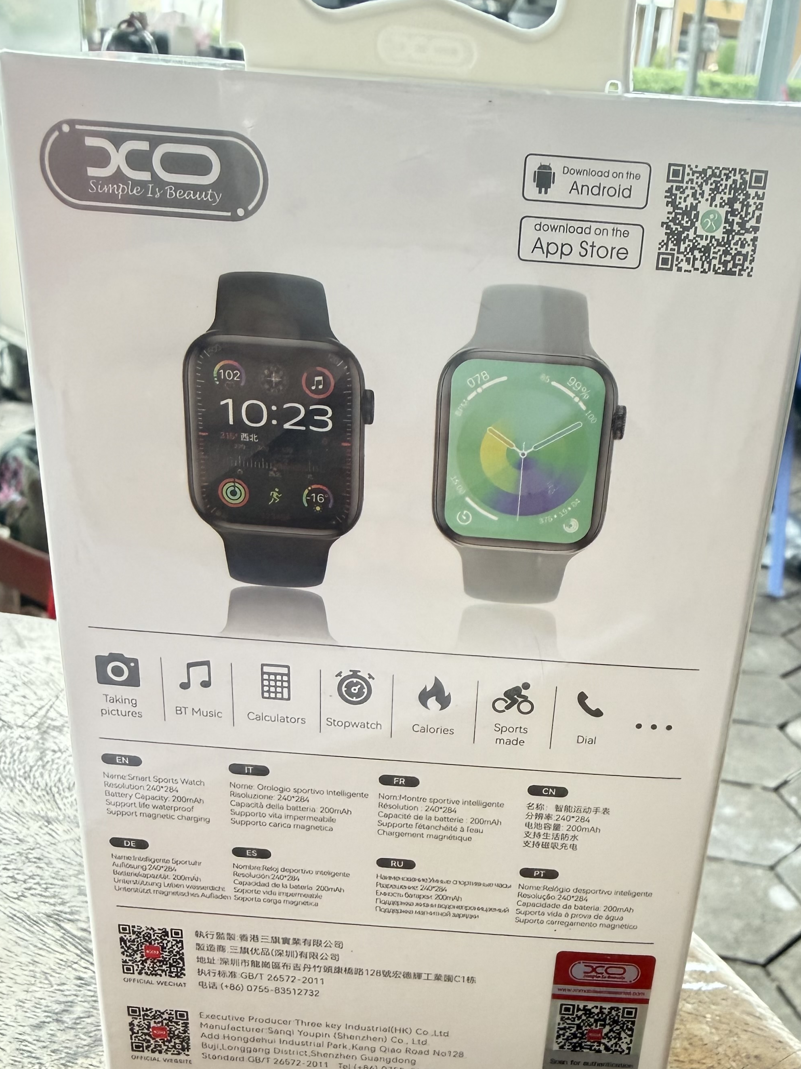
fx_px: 926
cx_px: 400
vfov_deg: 60.0
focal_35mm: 30
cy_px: 555
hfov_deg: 46.8
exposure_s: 1/62
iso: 320
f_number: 2.2
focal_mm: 2.22
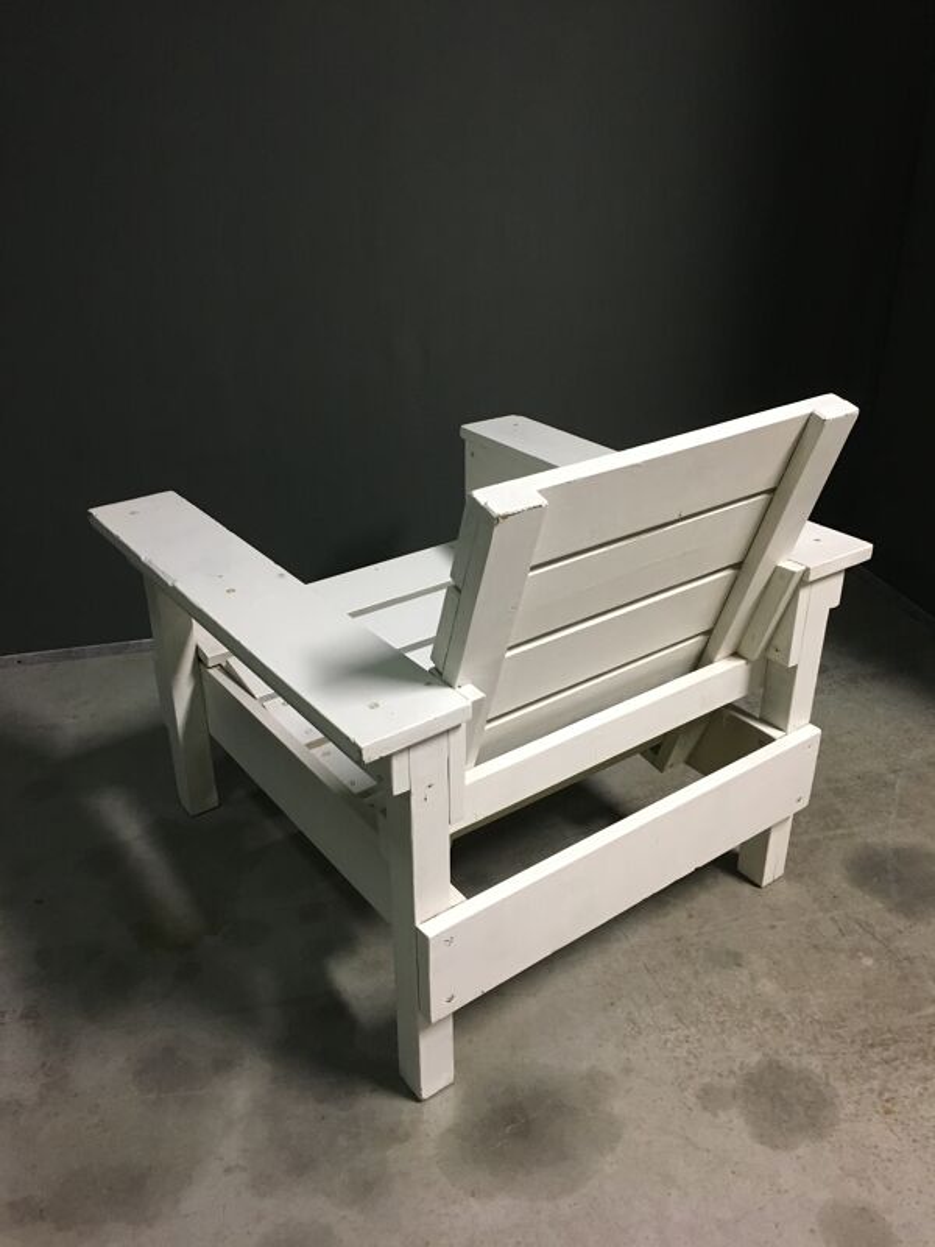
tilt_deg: -28.5
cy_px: 624
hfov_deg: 48.2
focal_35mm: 29
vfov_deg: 61.7
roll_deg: +0.6
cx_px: 468
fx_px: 1044
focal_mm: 4.15
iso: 200
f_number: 2.2
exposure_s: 1/20
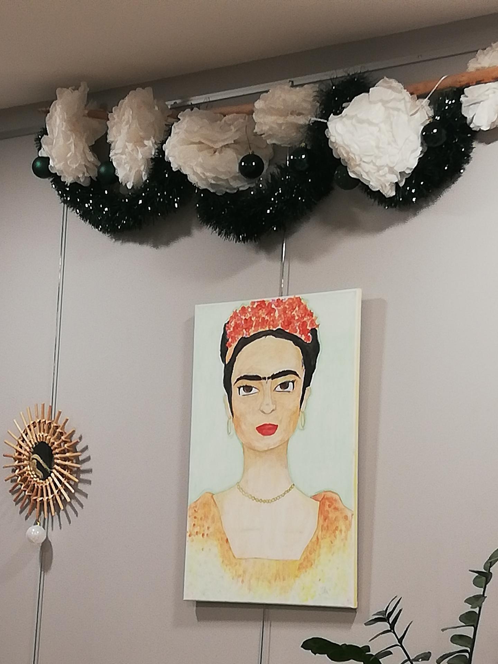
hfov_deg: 14.2
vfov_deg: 18.9
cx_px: 249
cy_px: 332
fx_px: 1995
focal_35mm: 104
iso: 160
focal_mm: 3.81
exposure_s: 1/50
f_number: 2.2
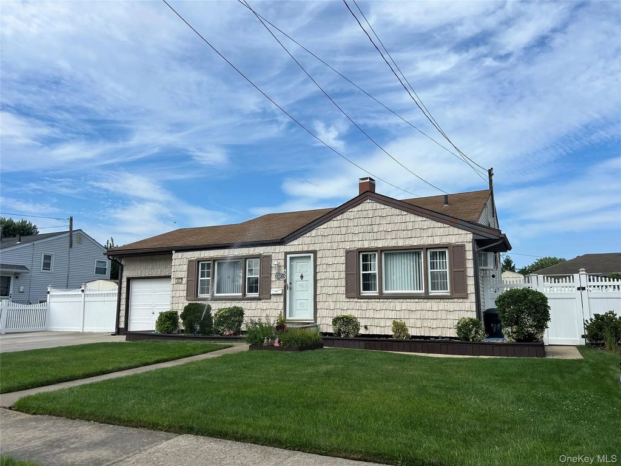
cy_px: 233
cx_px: 310
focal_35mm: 26
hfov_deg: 67.3
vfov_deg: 53.1
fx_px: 466
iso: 50
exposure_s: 1/5319
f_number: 1.5
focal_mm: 5.7
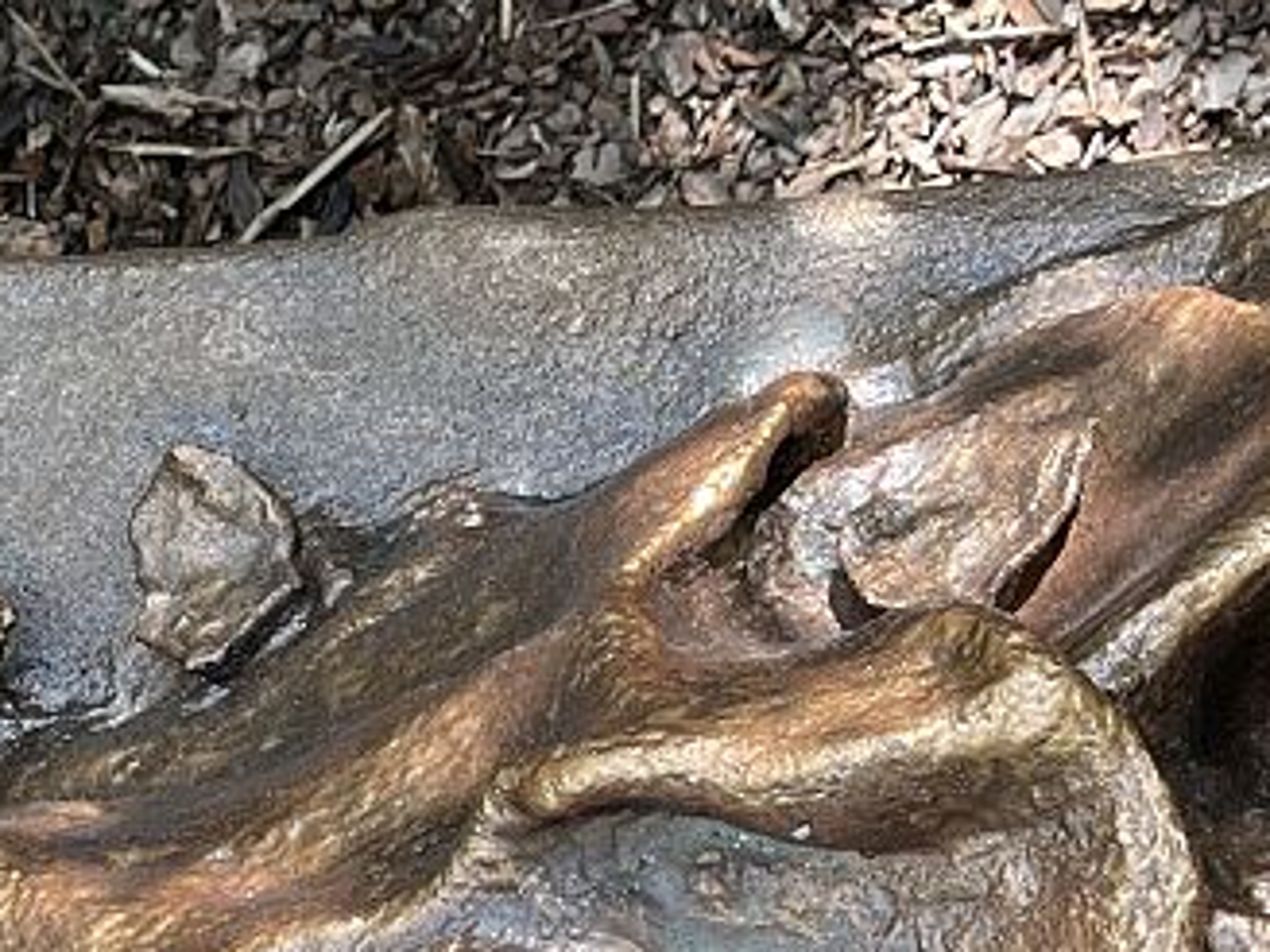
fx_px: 3522
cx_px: -155
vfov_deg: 14.4
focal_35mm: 96
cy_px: 1438
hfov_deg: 19.5
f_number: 1.6
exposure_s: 1/272
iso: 40
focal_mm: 5.1
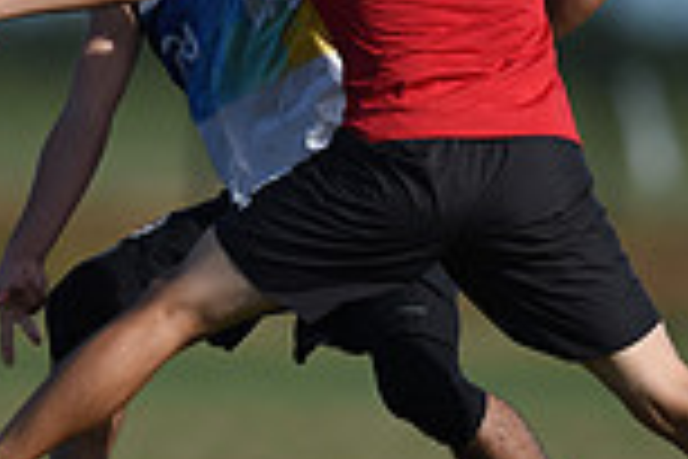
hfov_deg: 1.4
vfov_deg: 0.9
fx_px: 29066
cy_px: 63
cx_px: 270
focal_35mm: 1521
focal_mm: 400
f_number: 2.8
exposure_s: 1/2500
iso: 100
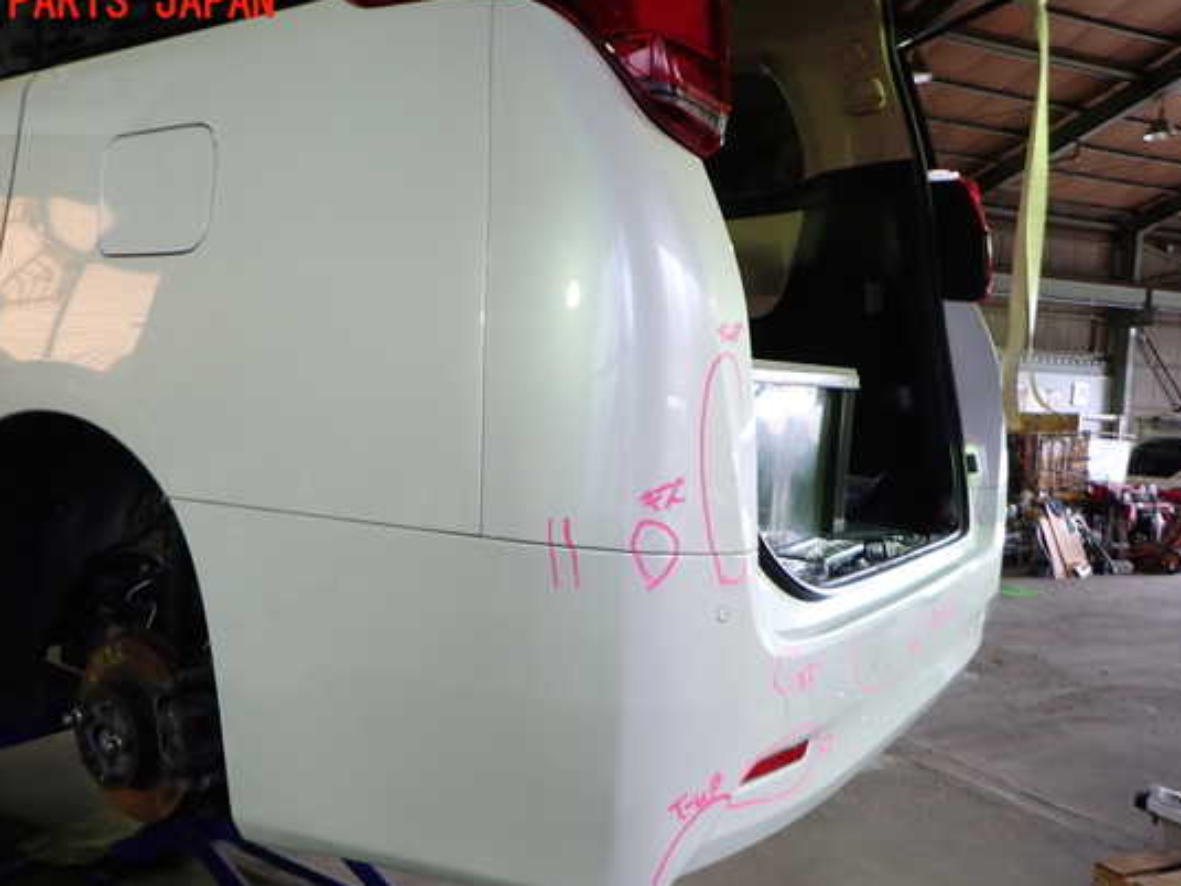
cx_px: 535
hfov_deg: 63.3
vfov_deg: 49.7
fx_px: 955
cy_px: 472
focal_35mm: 28
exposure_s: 1/60
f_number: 2
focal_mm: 4.5
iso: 200
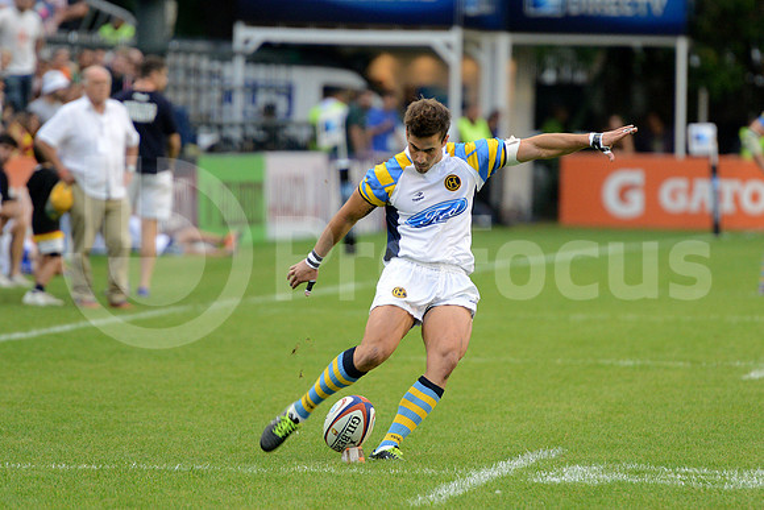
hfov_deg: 7.4
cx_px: 382
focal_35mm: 280
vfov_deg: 4.9
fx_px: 5943
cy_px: 255
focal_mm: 280
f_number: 4
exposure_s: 1/500
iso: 2500
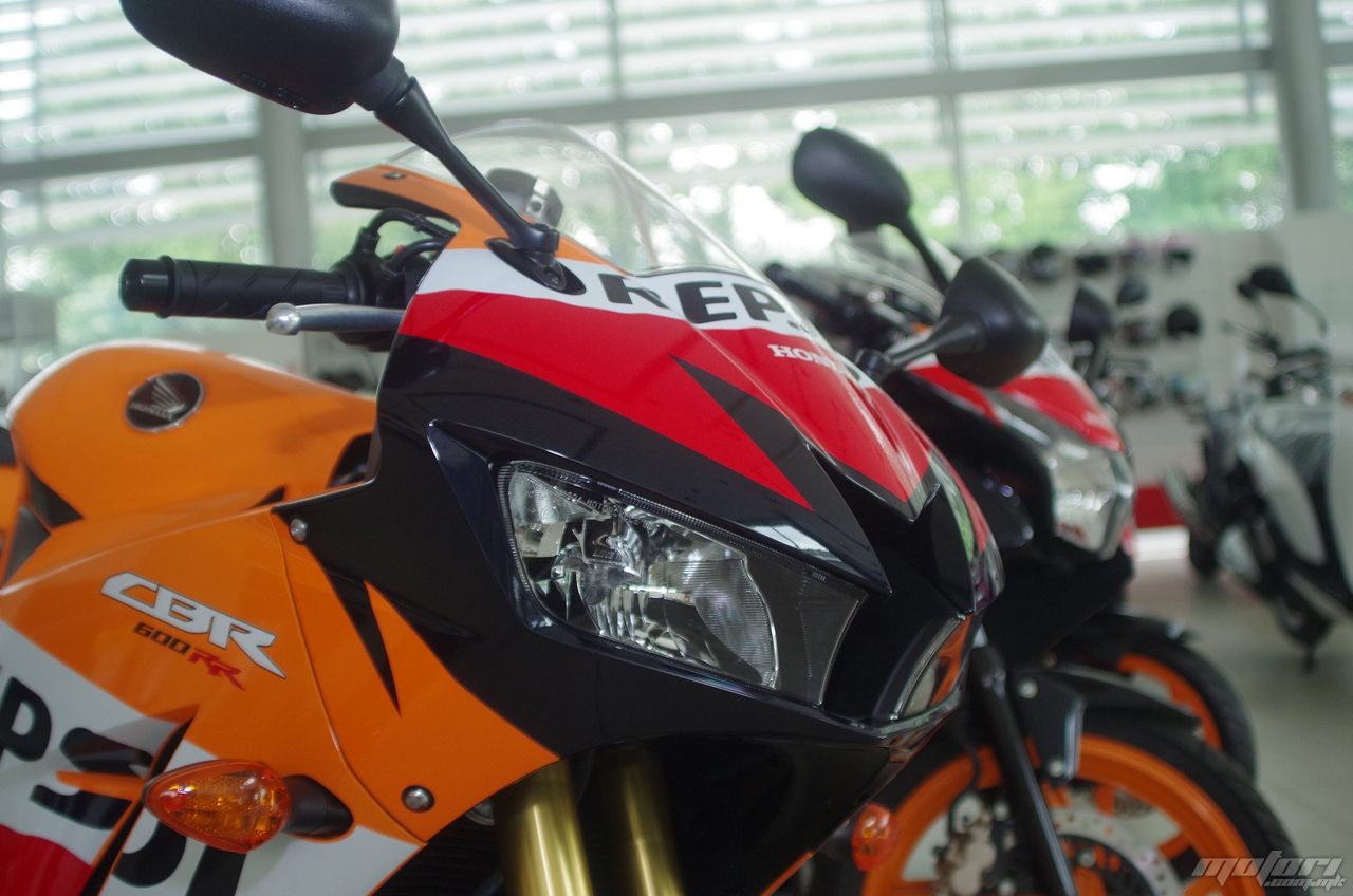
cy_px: 448
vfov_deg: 31.8
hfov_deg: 46.5
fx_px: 1575
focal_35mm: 42
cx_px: 676
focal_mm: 28
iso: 400
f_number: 2.8
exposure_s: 1/160
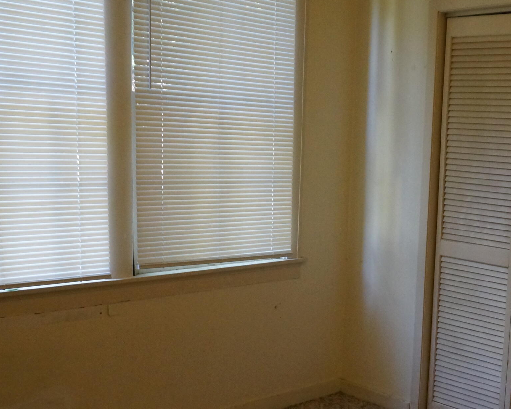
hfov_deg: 35.6
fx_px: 785
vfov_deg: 28.9
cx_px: 355
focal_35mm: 52
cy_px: 280
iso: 2500
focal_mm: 19
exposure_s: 1/160
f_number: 4
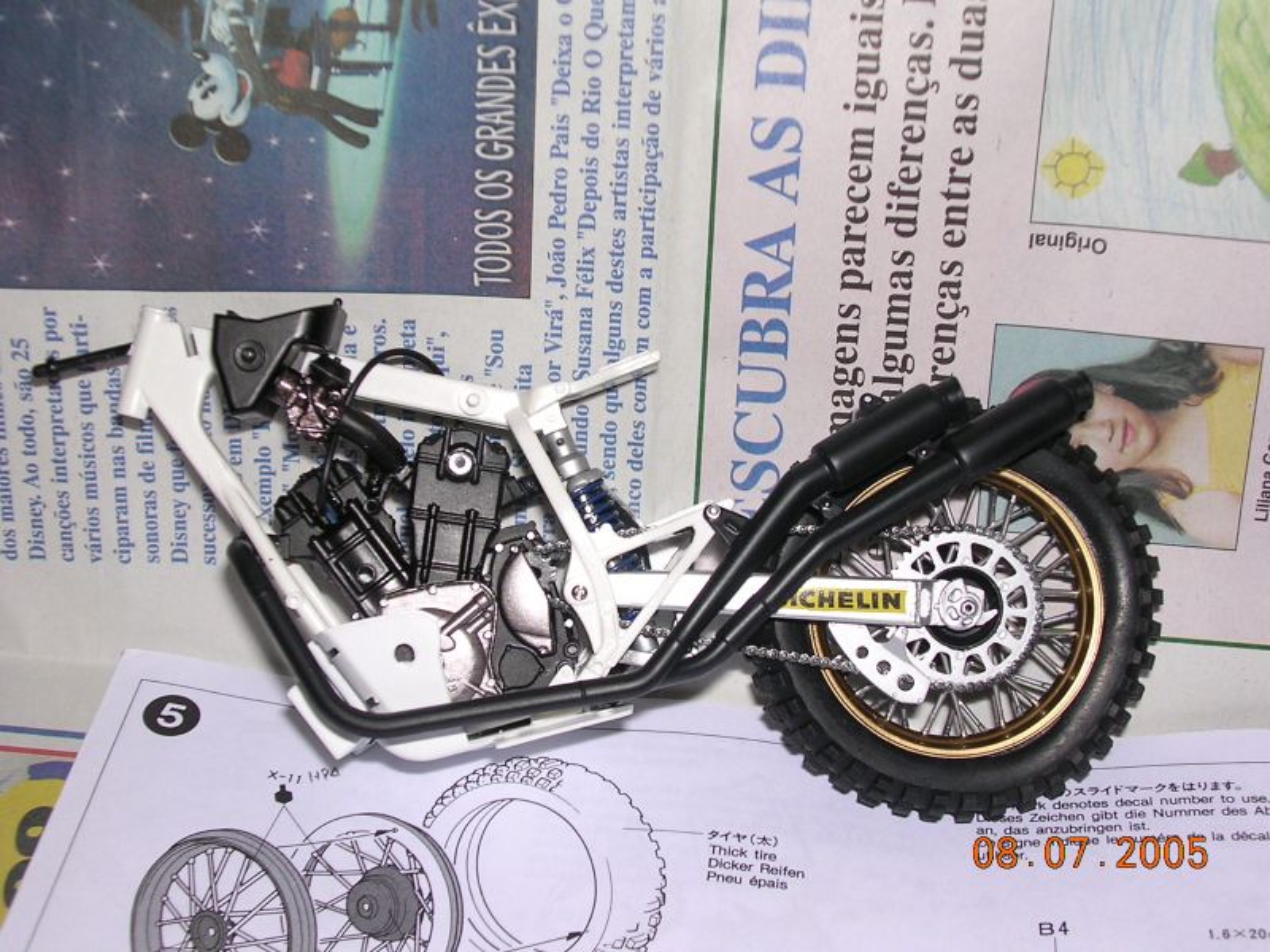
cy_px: 476
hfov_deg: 34.3
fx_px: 2055
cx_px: 635
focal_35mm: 56
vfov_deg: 26.1
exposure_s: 1/60.1
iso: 100
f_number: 3.3
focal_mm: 8.5
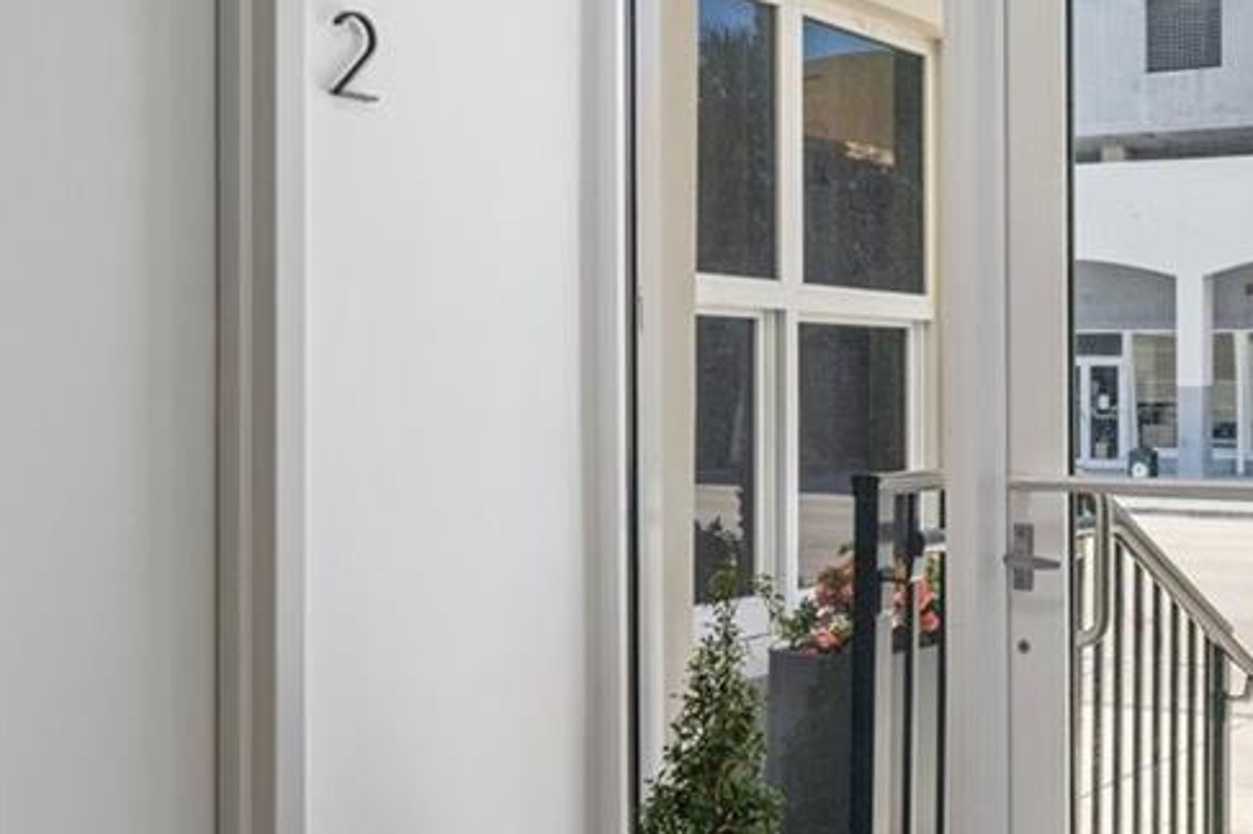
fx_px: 1600
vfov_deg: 29.0
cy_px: 564
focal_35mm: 46
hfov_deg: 40.2
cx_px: 1075
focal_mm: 14
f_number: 7.1
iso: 320
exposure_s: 1/13
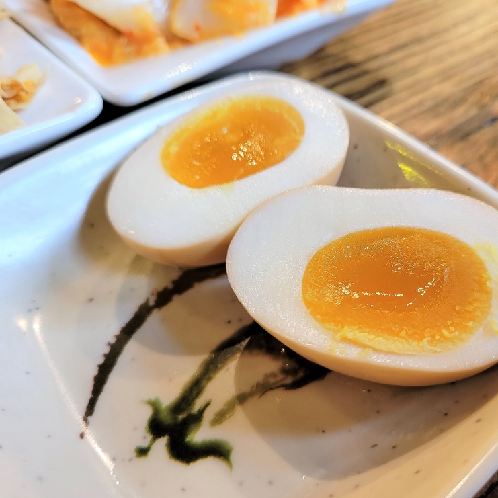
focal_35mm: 31
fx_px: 505
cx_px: 317
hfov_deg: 51.9
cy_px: 249
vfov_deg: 52.5
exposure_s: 1/40
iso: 320
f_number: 1.8
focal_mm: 5.4
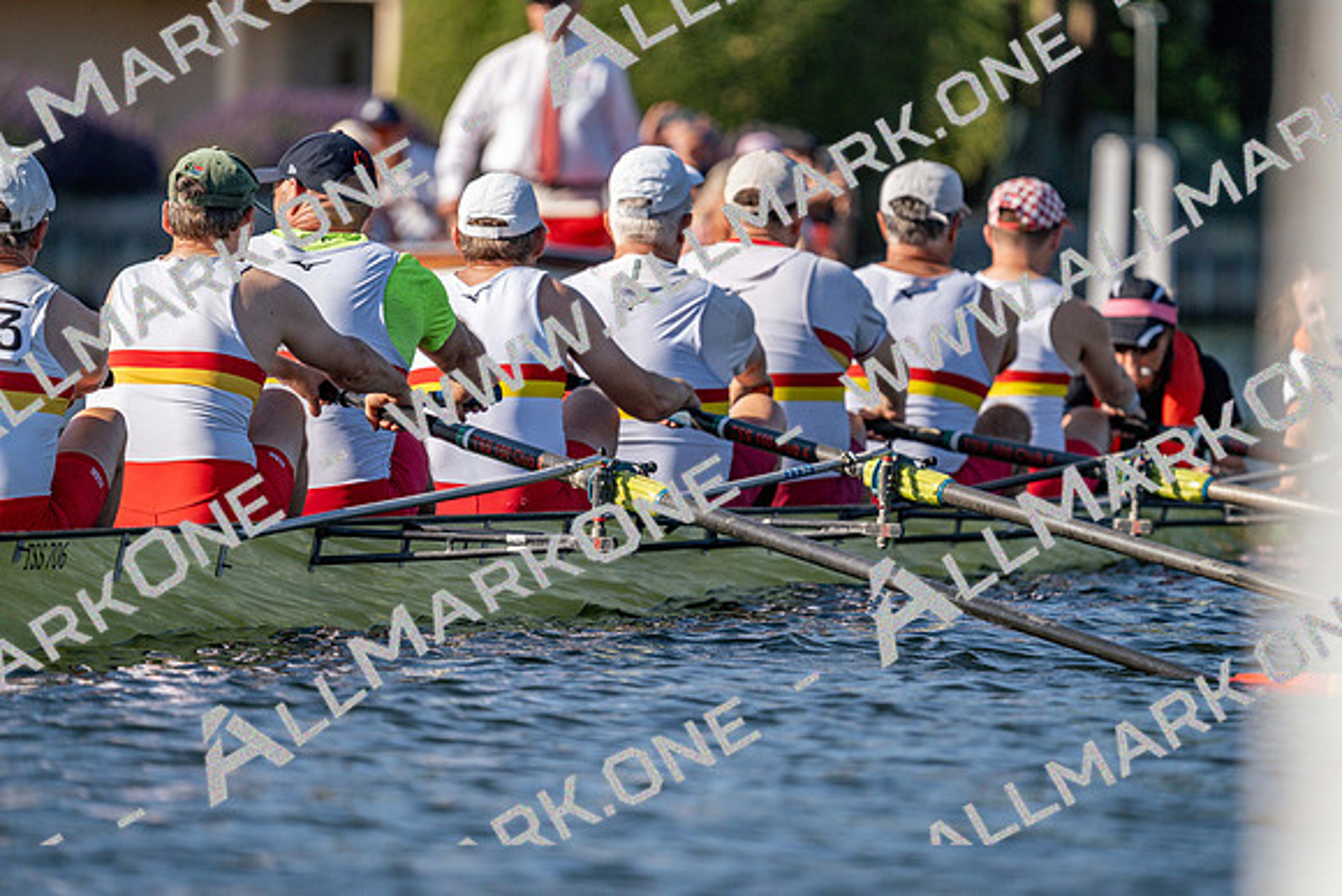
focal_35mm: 452
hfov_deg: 4.6
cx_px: 671
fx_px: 16853
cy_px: 448
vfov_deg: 3.0
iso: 250
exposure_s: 1/1600
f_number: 6.3
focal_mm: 452
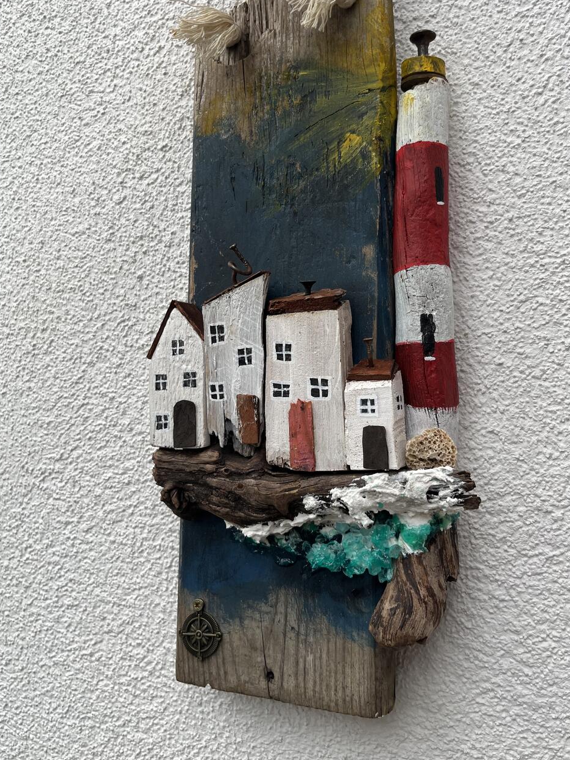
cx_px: 320
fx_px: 659
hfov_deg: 46.7
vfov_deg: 59.8
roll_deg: -0.6
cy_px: 335
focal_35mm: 30
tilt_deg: +4.0
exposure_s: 1/534
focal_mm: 5.1
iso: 50
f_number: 1.6
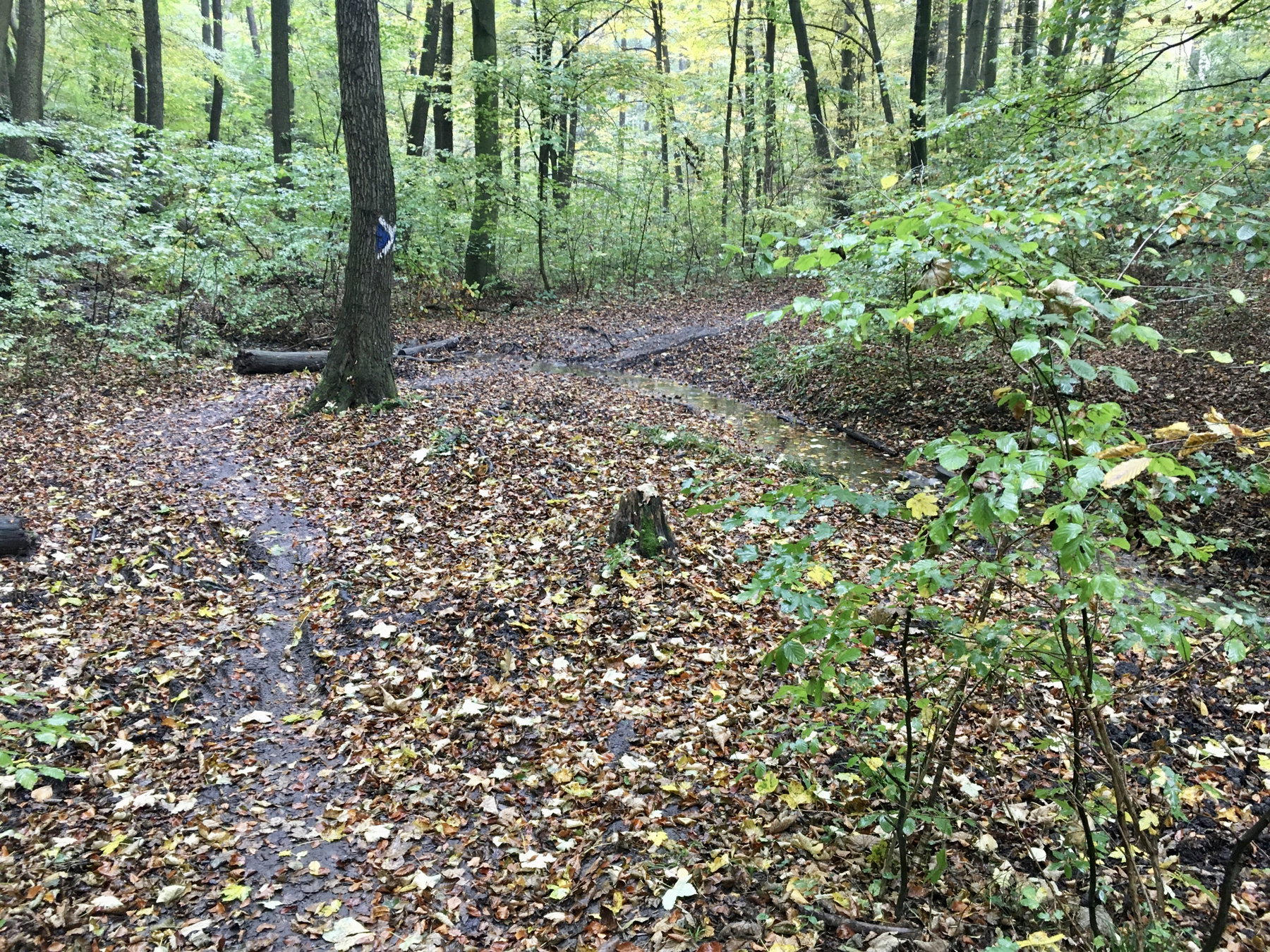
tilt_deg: -16.1
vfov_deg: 48.2
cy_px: 476
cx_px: 635
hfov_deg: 61.7
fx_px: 1064
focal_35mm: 29
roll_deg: -1.4
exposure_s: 1/33
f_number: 2.2
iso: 125
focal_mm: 4.15
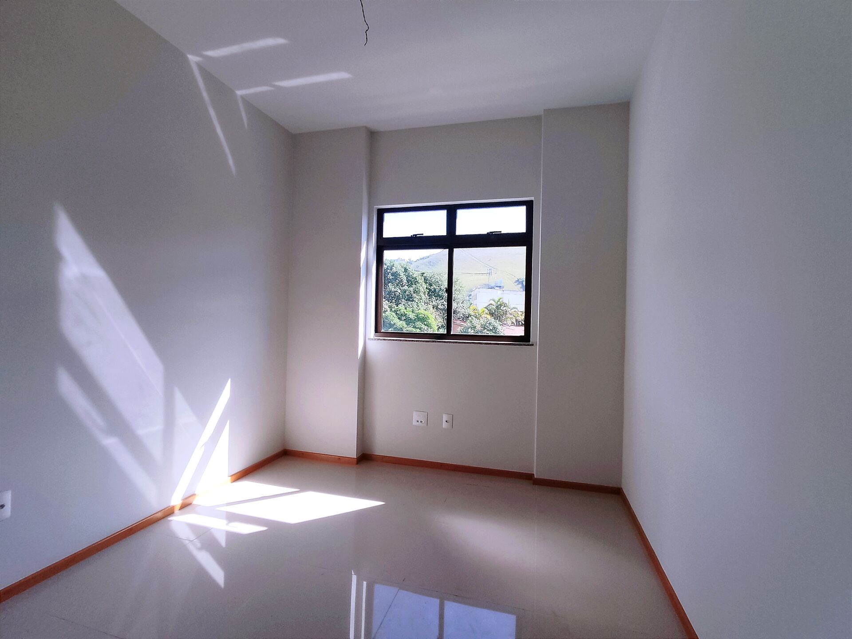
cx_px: 426
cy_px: 320
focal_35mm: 15
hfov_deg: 98.2
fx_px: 369
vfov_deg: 81.7
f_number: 2.2
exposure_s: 1/327
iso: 50
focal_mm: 1.6
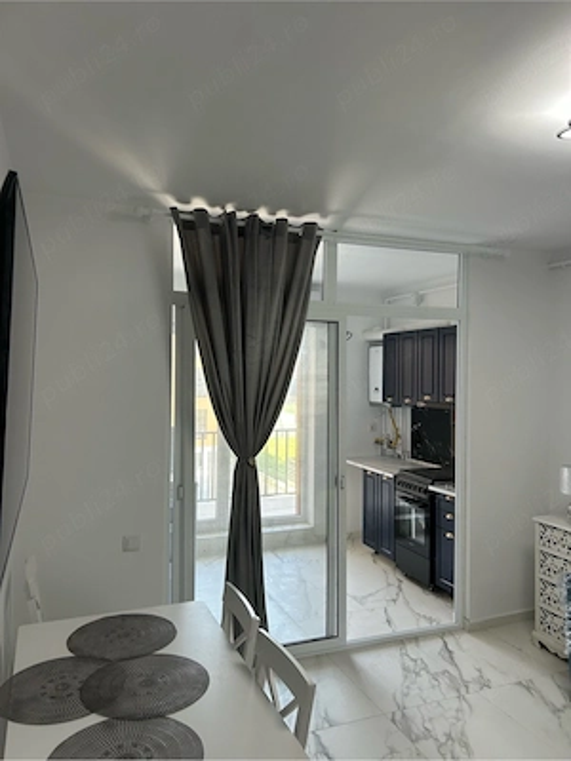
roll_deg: +0.4
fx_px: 572
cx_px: 286
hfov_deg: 53.1
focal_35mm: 26
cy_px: 380
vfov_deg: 67.3
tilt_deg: +1.8
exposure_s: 1/121
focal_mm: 5.7
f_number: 1.5
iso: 80
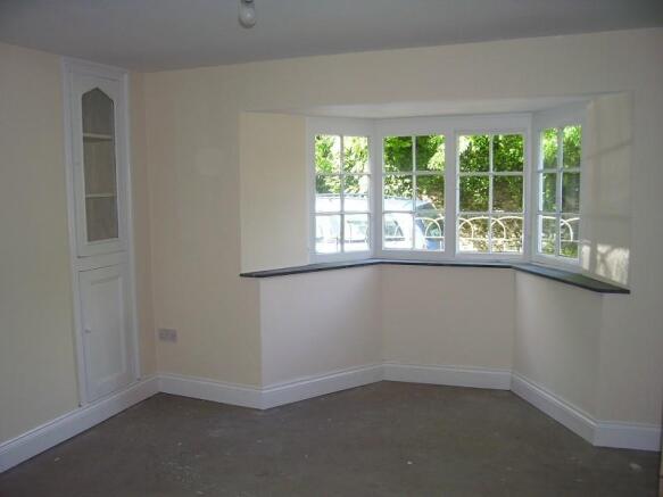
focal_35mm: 34
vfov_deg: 41.8
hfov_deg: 54.0
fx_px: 651
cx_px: 332
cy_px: 248
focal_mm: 5.6
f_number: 2.7
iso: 80
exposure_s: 1/60
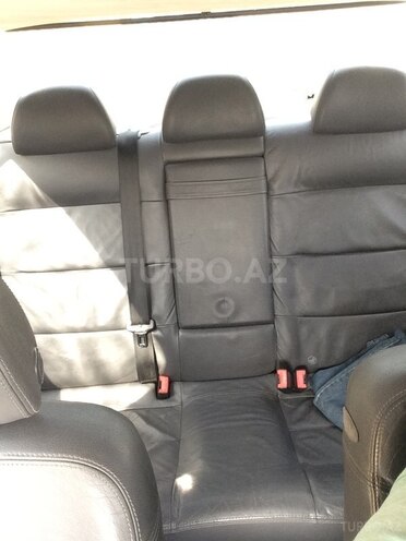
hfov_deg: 45.4
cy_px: 270
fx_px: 485
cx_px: 203
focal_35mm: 31
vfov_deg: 58.4
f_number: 2.4
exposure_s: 1/33
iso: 100
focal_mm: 2.15
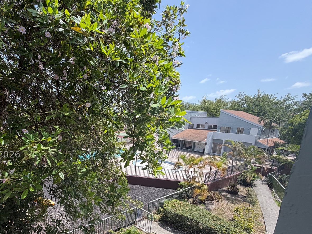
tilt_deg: -11.5
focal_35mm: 19
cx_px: 101
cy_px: 154
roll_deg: -0.6
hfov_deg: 81.5
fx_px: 171
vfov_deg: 67.0
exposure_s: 1/694
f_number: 2.2
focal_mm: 2.22
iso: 40
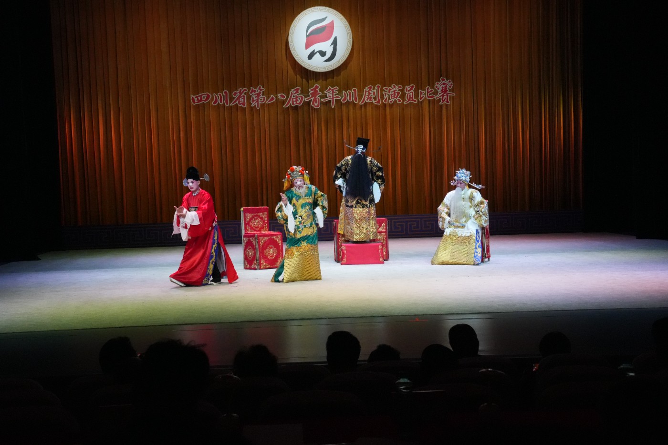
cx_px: 334
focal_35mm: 55
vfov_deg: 24.6
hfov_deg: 36.3
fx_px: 1020
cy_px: 222
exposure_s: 1/1250
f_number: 11
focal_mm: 55
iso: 12800
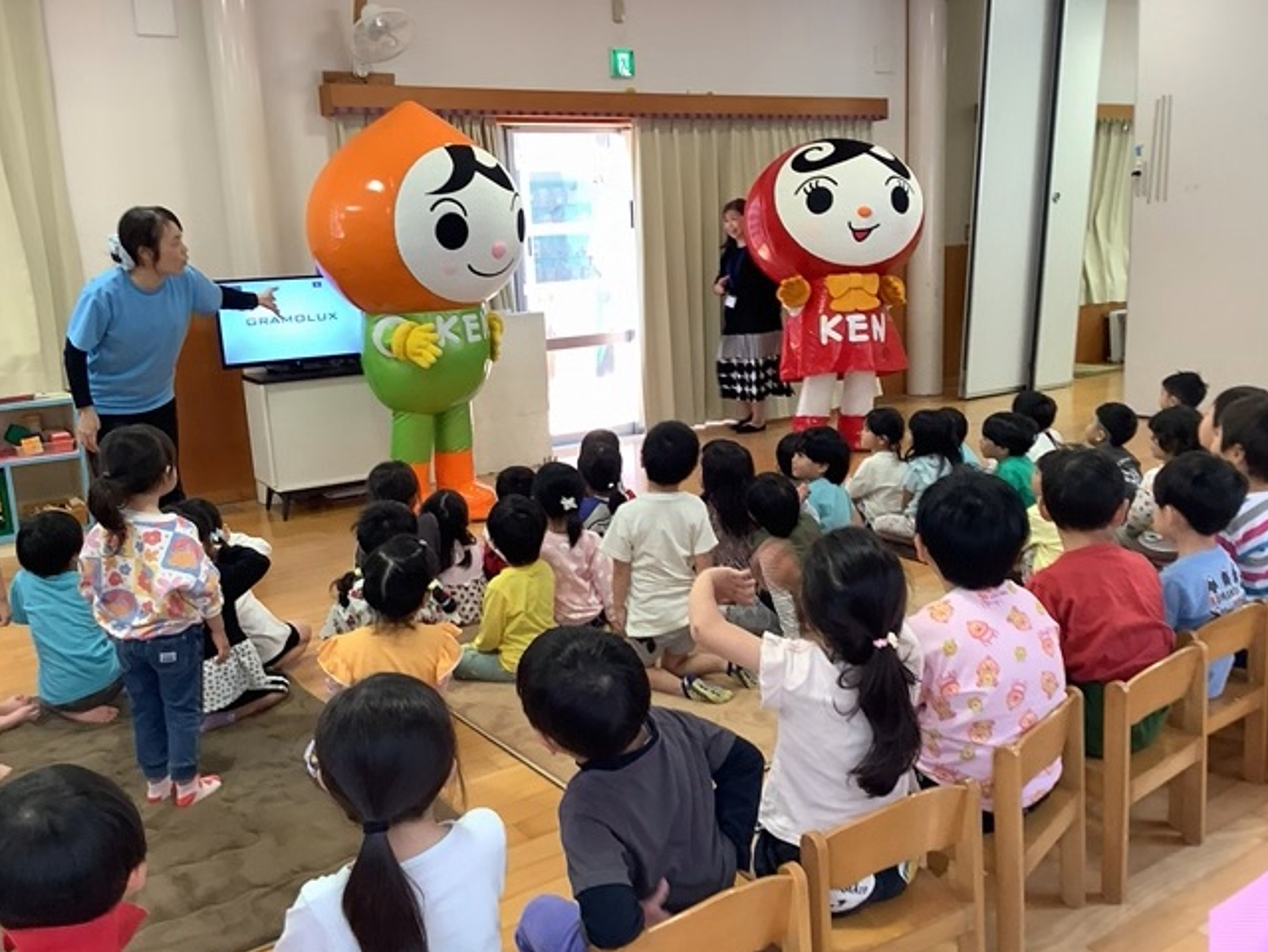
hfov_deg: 56.8
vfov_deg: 44.2
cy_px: 471
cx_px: 643
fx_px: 1173
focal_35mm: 32
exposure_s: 1/60
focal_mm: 3.3
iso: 100
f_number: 2.4
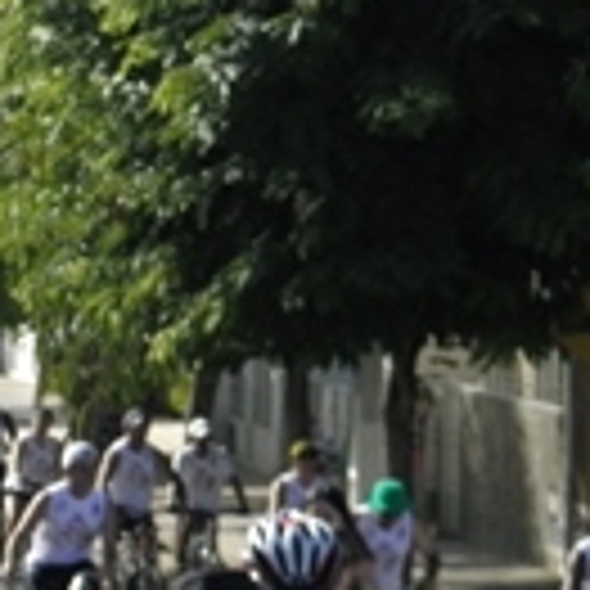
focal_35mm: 242
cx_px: -162
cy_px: 482
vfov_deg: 7.2
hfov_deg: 7.2
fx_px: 4667
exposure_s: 1/250
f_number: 8.8
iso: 200
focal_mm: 14.3
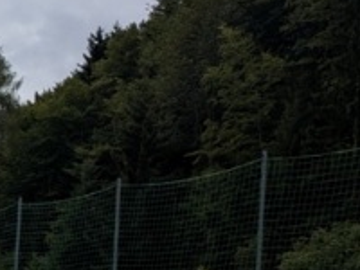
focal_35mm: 100
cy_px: 329
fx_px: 1040
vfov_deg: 14.3
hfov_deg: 16.2
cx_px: -310
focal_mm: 5.43
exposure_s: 1/1449
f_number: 1.89
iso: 47
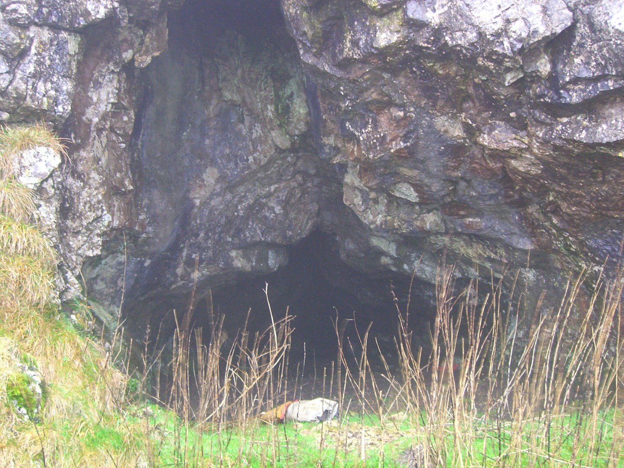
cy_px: 234
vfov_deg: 37.7
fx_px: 685
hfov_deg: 49.0
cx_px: 312
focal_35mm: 38
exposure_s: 1/15
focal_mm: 7.9
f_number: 2.8
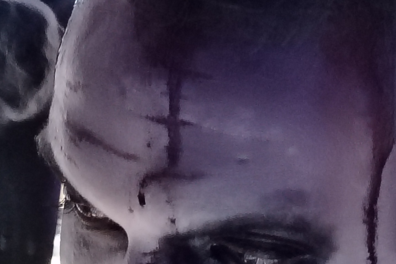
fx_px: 1309
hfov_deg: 17.2
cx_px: 154
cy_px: 241
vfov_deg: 11.4
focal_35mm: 119
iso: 4916
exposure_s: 1/20
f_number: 1.75
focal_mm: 5.25
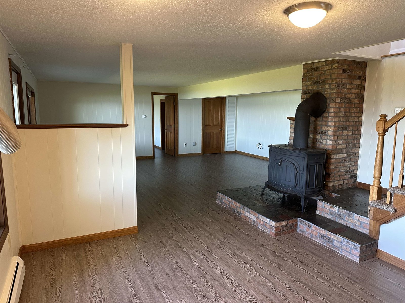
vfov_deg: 56.8
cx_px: 202
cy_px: 152
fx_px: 281
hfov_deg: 71.6
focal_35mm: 24
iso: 160
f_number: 1.78
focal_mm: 6.86
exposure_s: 1/60
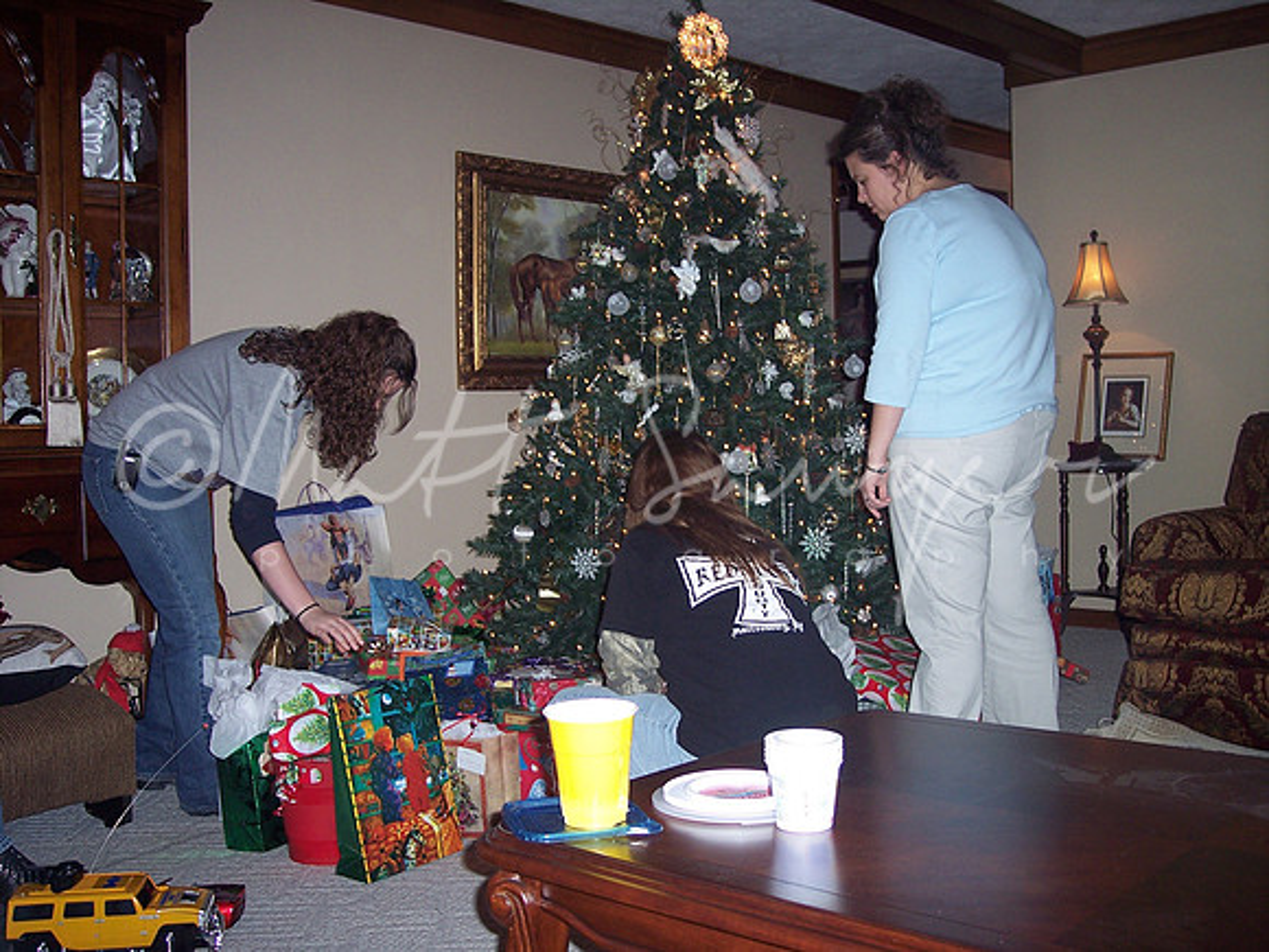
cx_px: 634
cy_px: 476
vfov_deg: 36.8
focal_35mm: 39
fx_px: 1430
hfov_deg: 47.9
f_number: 2.8
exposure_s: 1/60
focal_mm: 8
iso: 100
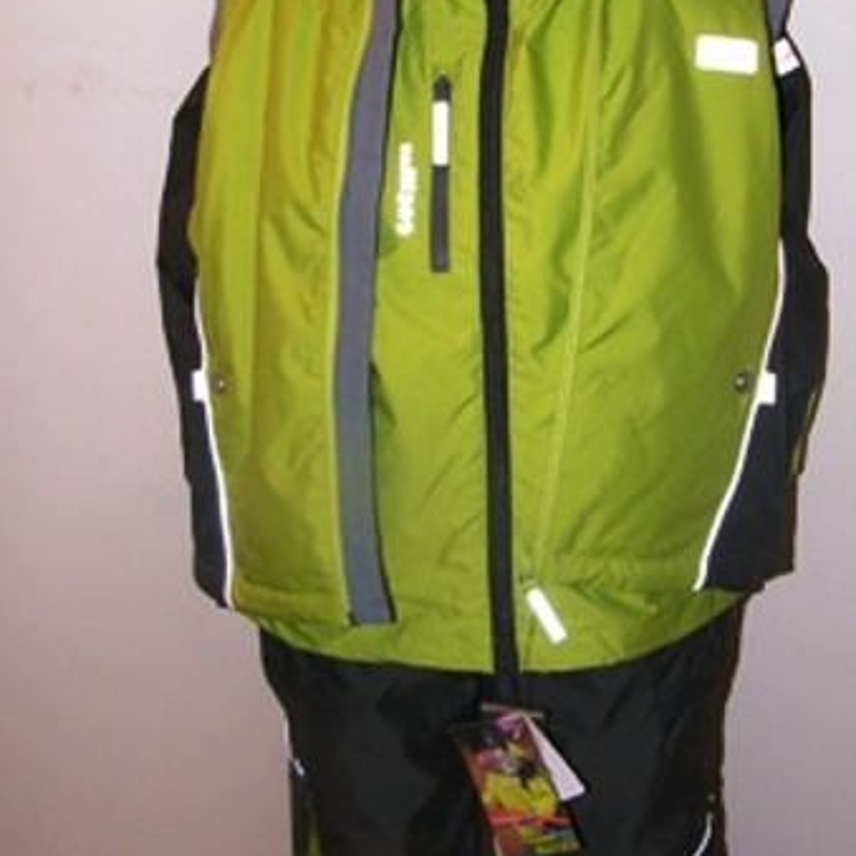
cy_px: 212
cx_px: 563
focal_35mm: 60
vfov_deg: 28.2
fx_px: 1679
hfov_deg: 28.4
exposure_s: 1/80
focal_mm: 6
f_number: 2.8
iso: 100
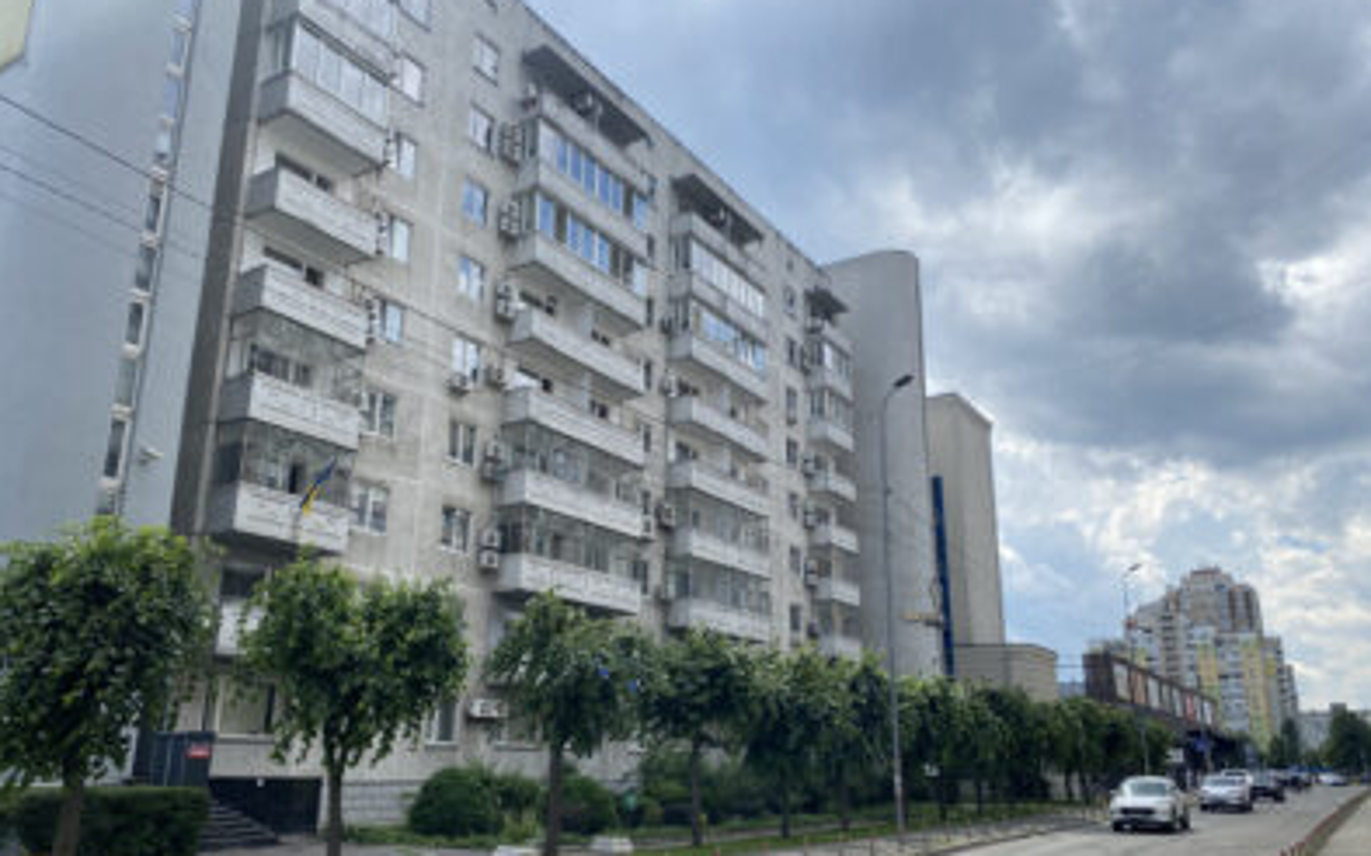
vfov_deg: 44.4
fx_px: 1046
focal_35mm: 28
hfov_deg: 66.5
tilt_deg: +16.2
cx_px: 692
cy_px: 473
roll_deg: -0.2
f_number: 1.8
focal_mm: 4.25
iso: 32
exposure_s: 1/2688
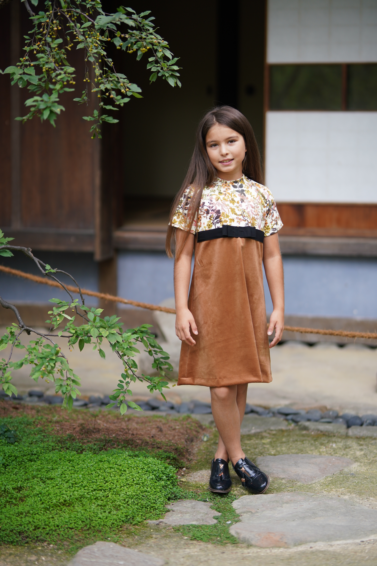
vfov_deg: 23.9
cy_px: 283
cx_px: 188
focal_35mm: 85
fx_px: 1335
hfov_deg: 16.1
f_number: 1.6
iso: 320
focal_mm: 85
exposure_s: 1/1600
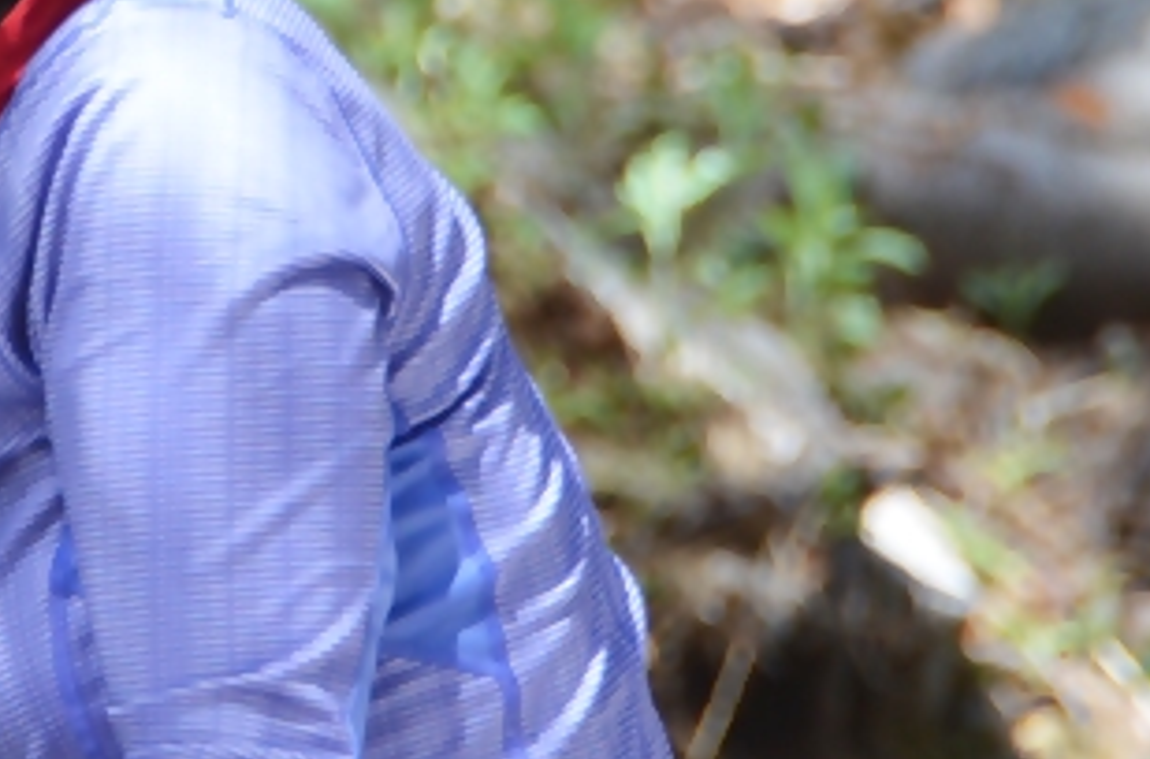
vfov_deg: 1.6
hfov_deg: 2.4
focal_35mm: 875
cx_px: 234
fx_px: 27866
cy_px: 93
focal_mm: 200
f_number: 5.6
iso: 800
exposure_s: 1/500
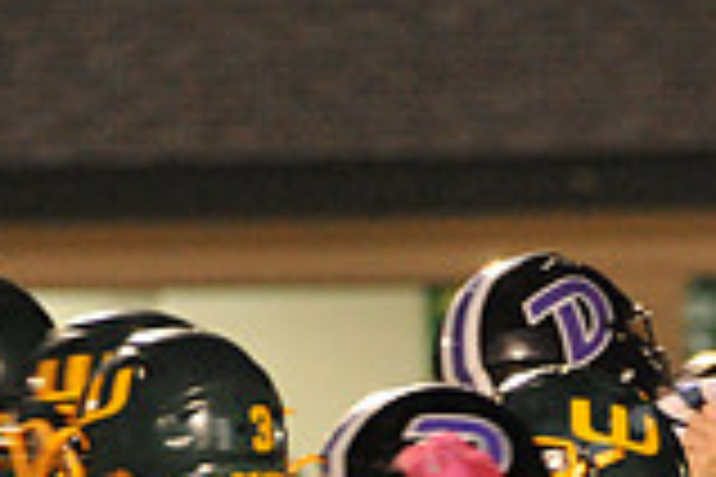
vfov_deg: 1.2
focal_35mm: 1165
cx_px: 883
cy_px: 756
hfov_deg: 1.8
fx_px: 23169
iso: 6400
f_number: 6.3
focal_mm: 320
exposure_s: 1/200
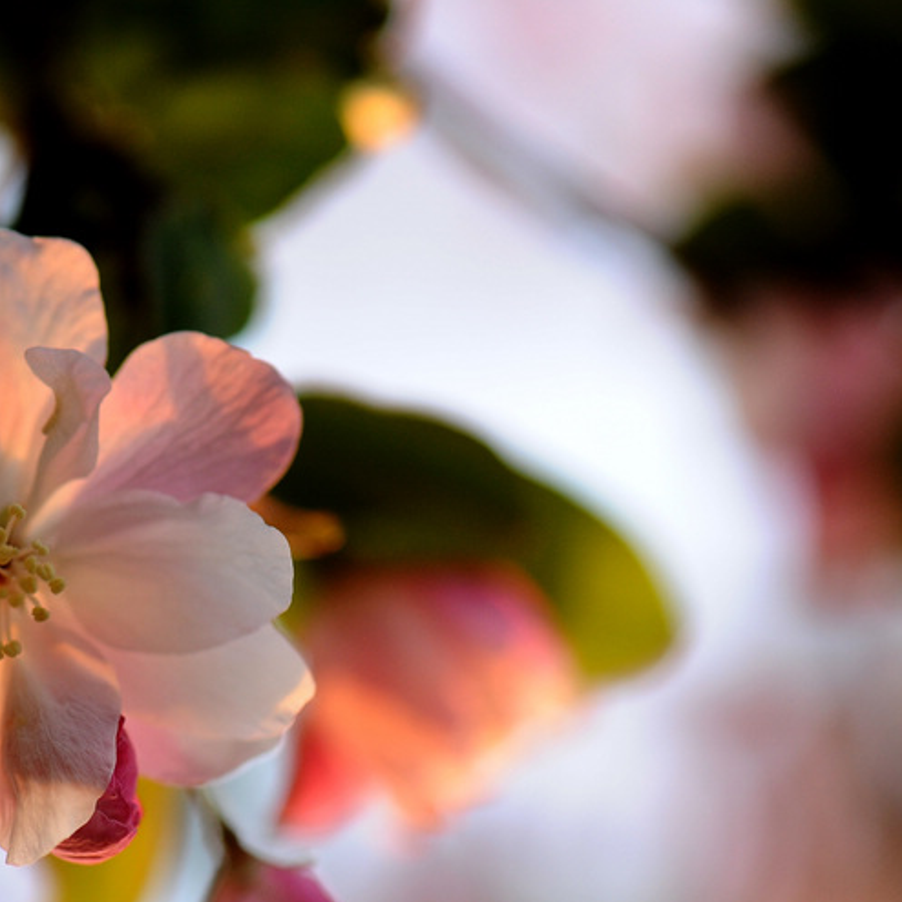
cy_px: 616
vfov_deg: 9.4
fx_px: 5454
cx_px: 159
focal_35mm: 185
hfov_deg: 9.4
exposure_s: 1/400
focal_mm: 105
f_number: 5
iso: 1000
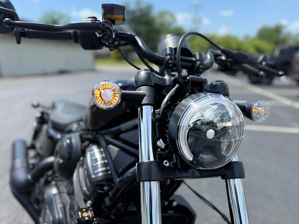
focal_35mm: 24
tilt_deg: -13.4
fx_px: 207
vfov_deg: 56.8
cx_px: 150
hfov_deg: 71.6
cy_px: 112
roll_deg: +2.8
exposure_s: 1/1949
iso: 80
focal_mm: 6.76
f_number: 1.78
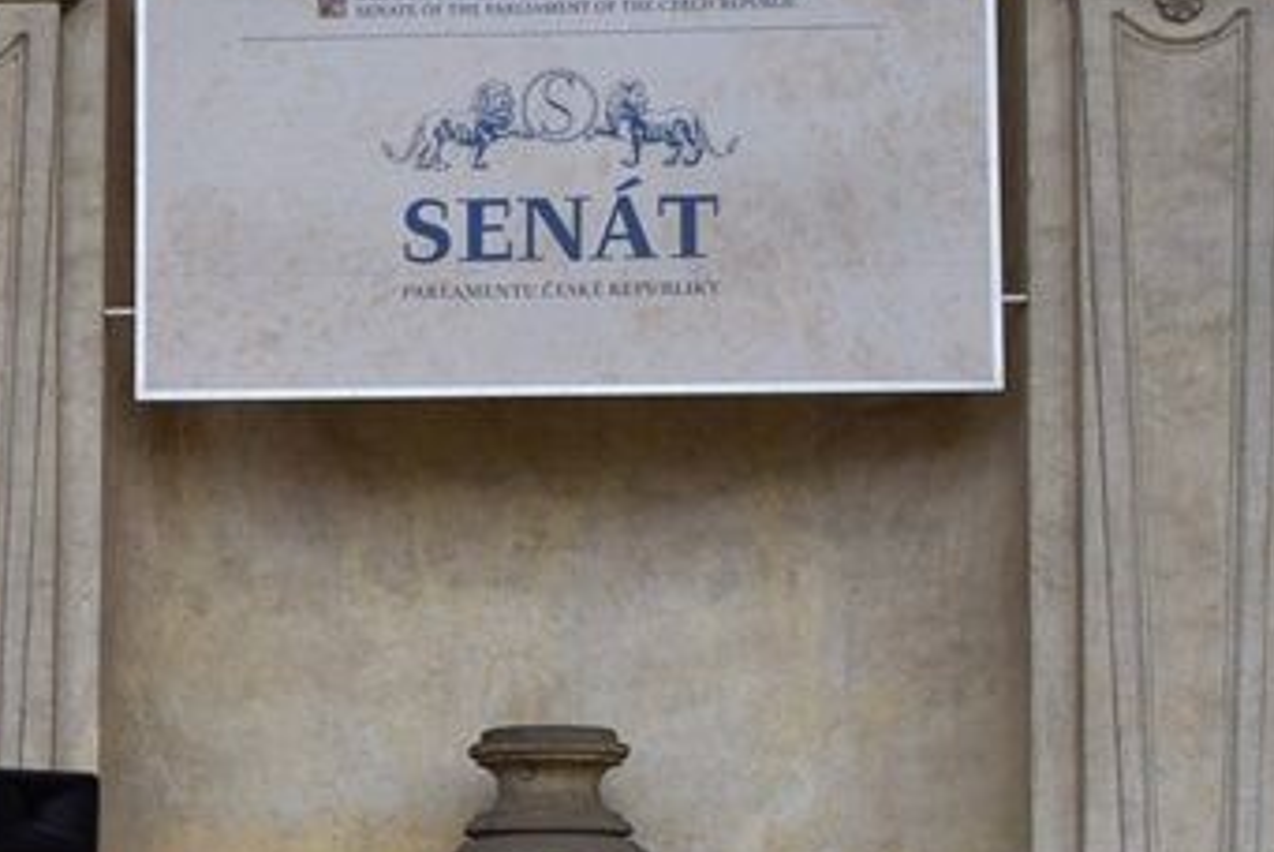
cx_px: -176
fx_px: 3666
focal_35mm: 104
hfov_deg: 18.8
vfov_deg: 13.0
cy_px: 925
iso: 400
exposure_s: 1/160
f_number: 6.3
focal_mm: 23
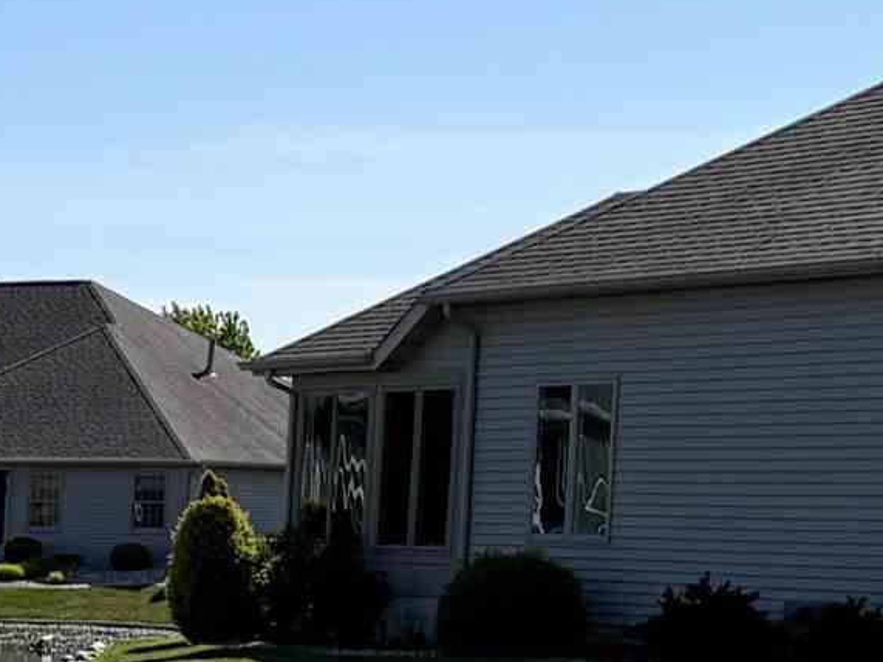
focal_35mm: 140
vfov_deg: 10.3
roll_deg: -0.8
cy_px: 917
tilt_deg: -5.9
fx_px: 3570
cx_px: -738
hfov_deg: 12.7
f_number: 1.6
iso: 50
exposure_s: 1/4950
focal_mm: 5.96
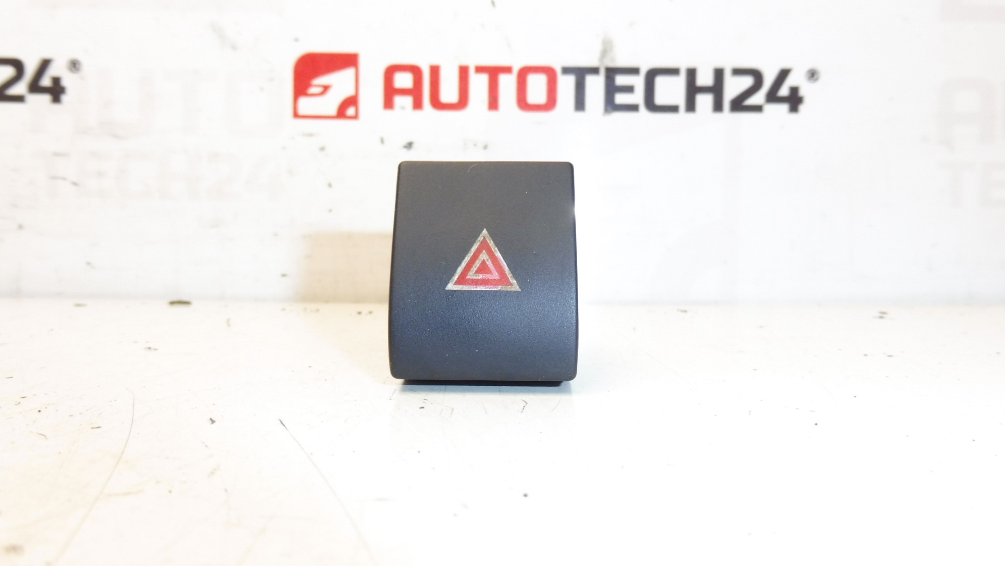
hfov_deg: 67.9
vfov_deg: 41.5
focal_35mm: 28
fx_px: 746
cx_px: 509
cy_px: 290
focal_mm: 4.4
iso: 200
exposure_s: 1/60
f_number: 3.5
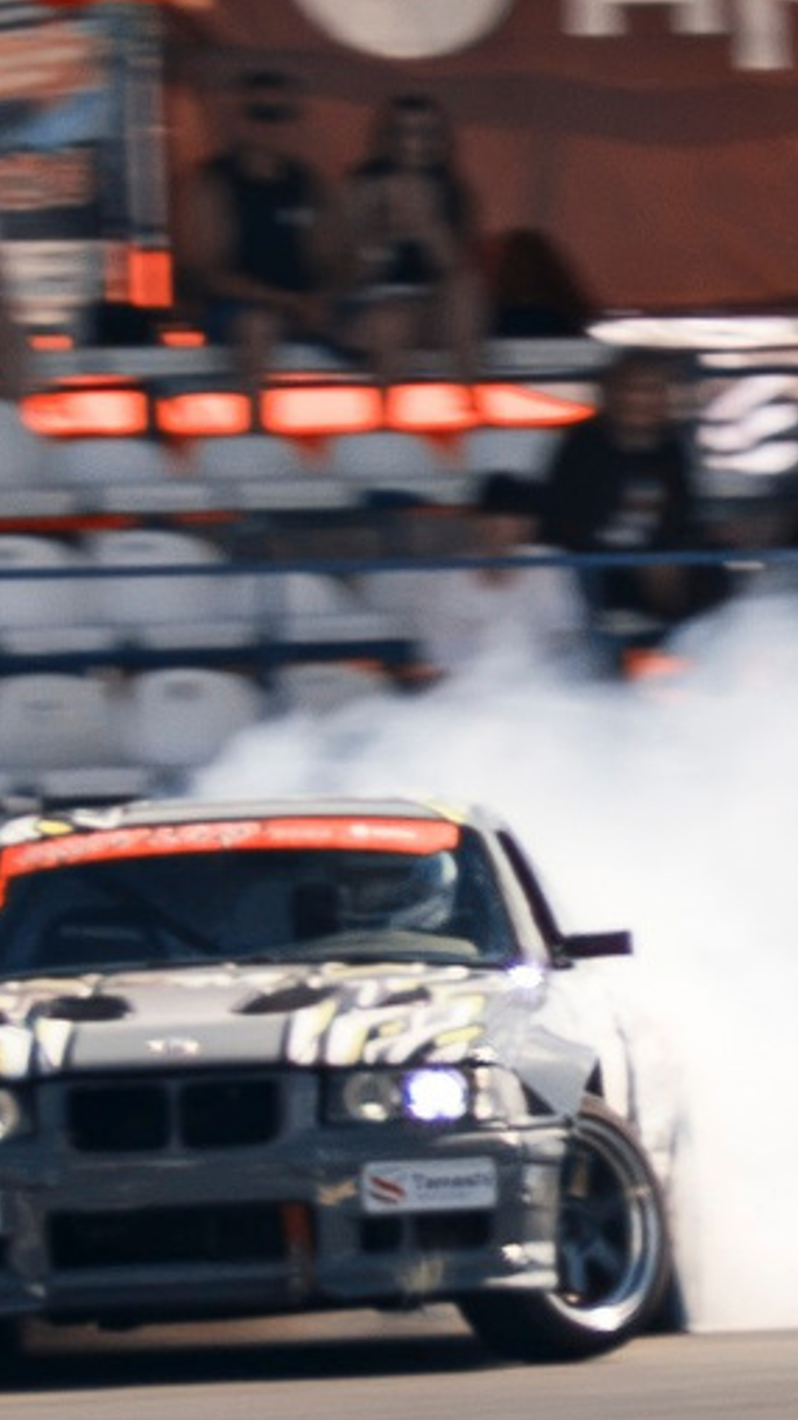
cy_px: 1016
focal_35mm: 729
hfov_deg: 1.7
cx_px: 941
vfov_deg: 3.0
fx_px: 27446
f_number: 1.8
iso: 100
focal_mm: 85
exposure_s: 1/125
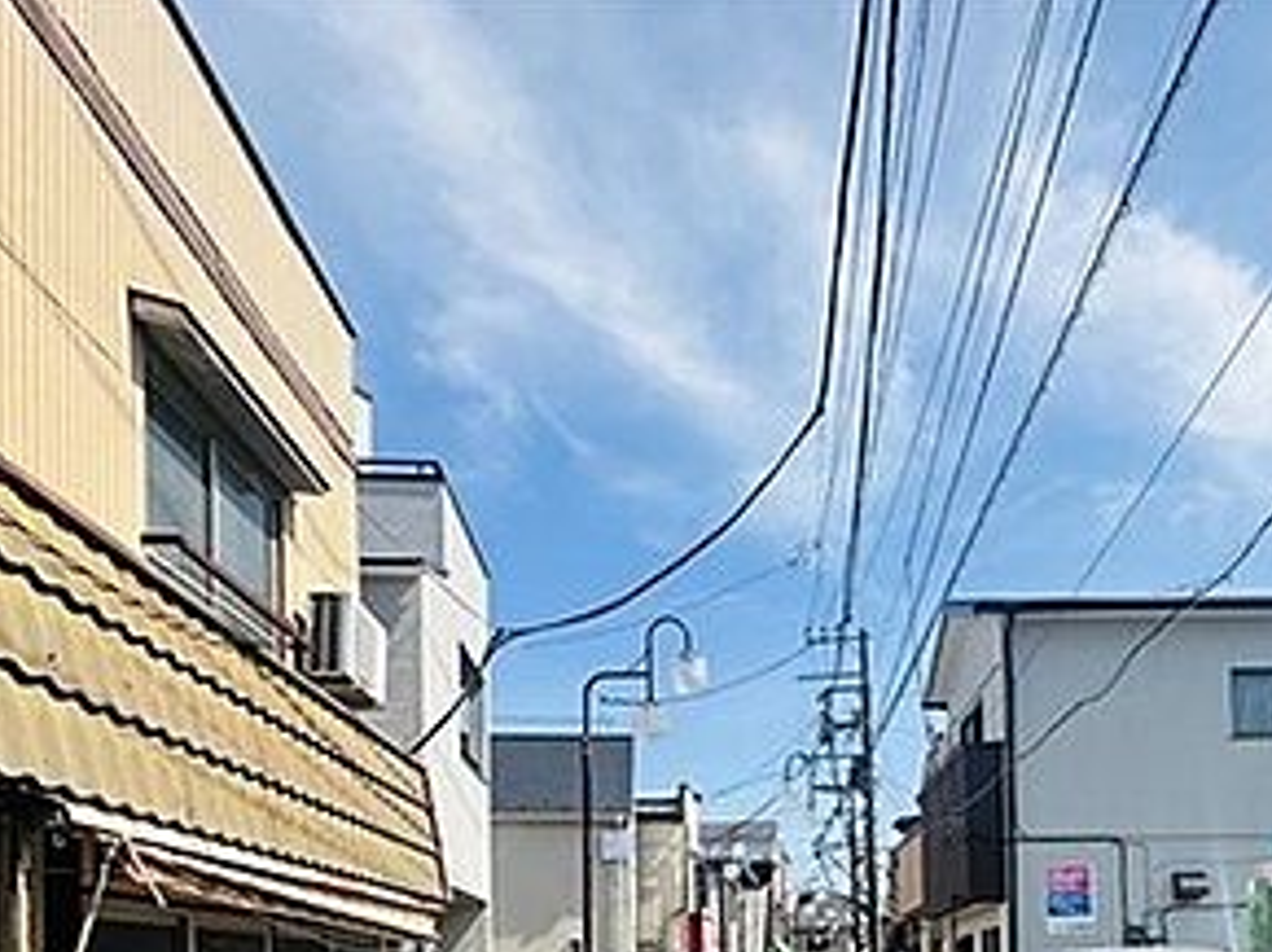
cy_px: 970
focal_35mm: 29
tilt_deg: +4.4
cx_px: 781
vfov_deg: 41.4
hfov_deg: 61.0
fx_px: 1065
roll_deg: +1.4
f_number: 2.2
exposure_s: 1/1667
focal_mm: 2.22
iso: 50
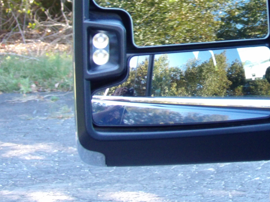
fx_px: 1662
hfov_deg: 9.3
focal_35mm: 213
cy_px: 38
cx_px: 240
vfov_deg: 7.0
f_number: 4.2
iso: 393
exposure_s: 1/50
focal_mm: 18.2
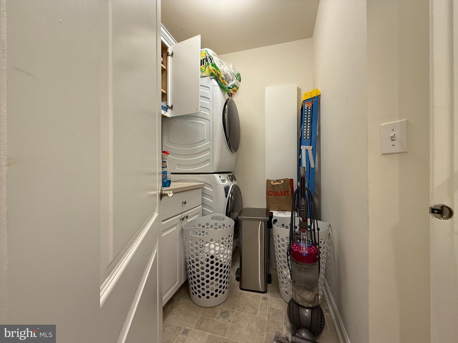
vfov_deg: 85.7
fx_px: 185
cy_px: 172
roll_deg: +0.1
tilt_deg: -0.7
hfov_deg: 102.1
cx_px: 229
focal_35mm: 14
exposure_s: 1/60
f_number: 2.2
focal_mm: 2.22
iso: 320
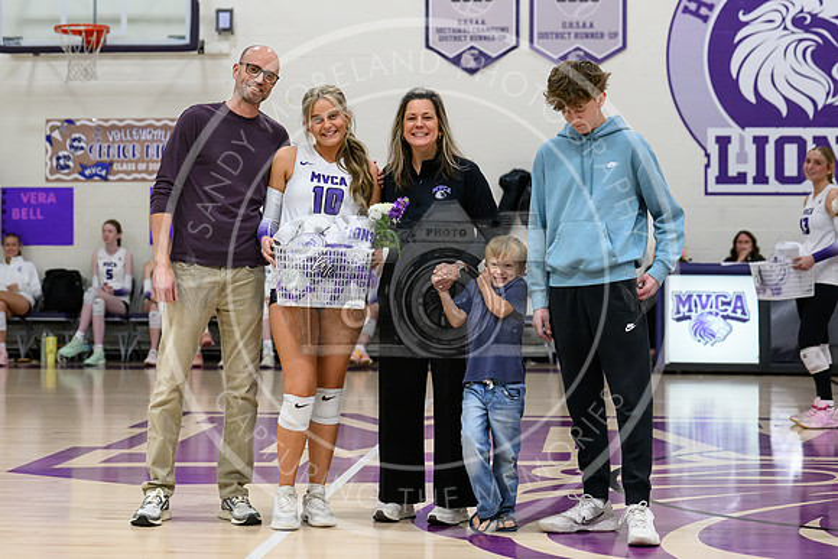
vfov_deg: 17.4
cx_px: 369
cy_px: 246
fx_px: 1823
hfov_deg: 25.9
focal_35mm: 78
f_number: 3.5
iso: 7200
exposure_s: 1/640
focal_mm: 70
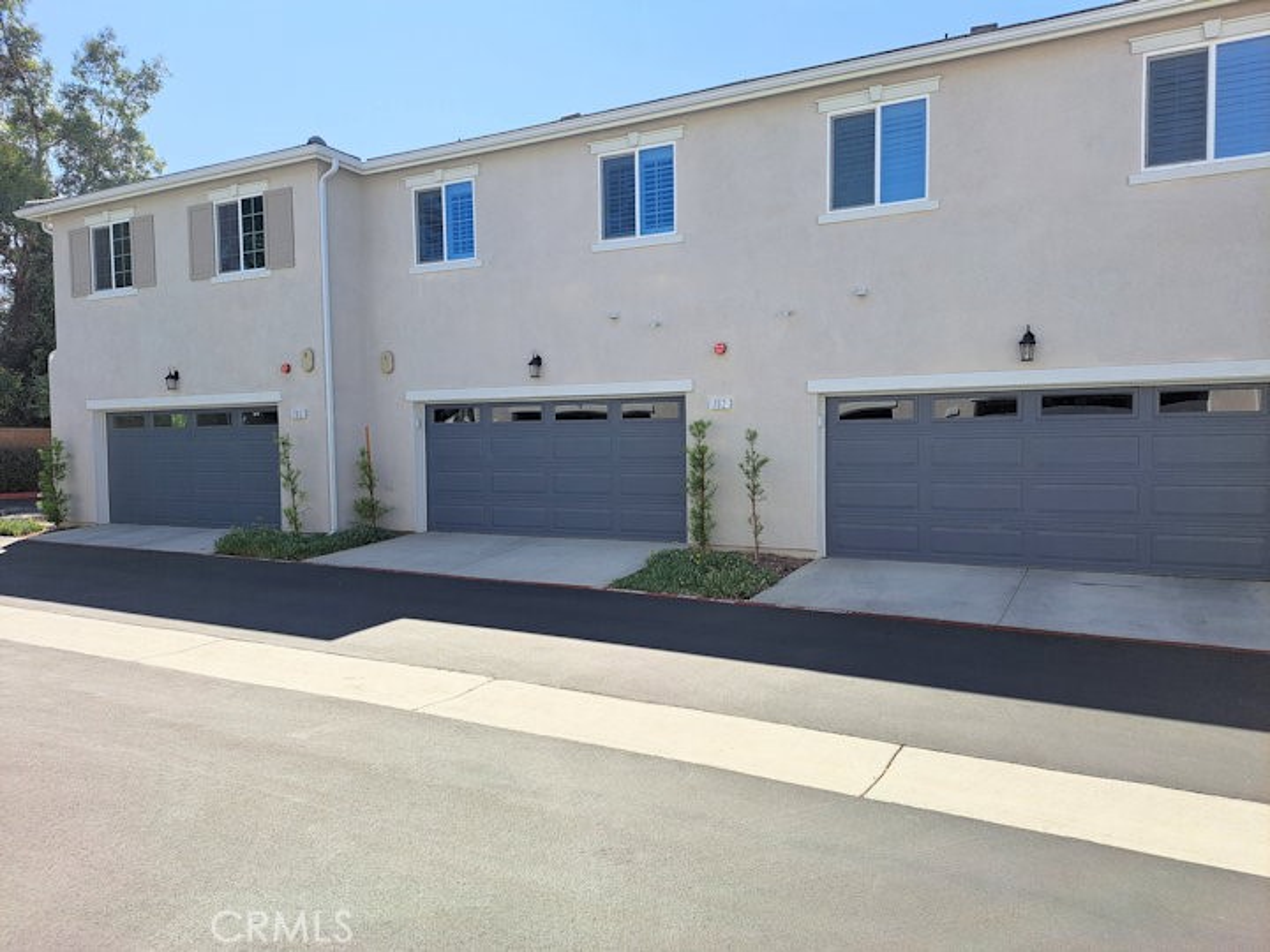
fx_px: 881
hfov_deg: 71.6
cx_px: 635
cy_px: 476
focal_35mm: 24
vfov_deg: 56.8
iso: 50
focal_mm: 5.23
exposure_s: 1/1629
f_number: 1.8
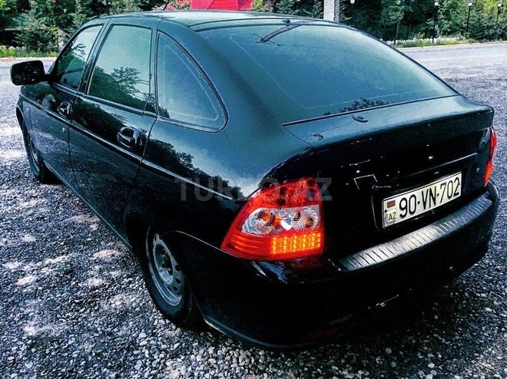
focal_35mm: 29
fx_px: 424
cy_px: 190
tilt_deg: -21.5
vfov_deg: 48.2
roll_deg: +0.5
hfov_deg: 61.7
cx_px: 254
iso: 200
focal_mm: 4.15
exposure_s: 1/25
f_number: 2.2
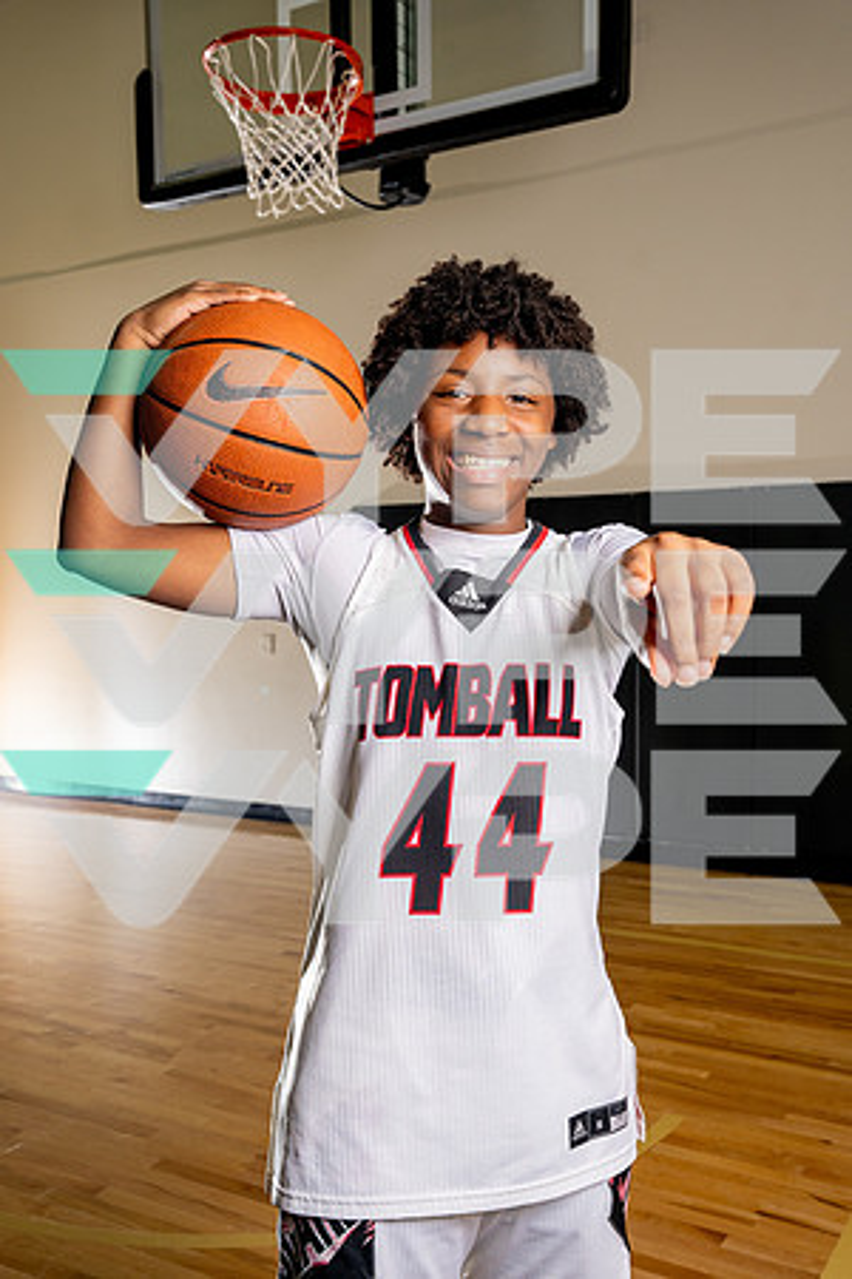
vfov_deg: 55.0
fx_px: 1228
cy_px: 640
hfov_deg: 38.3
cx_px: 426
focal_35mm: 35
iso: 640
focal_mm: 34.6
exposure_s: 1/200
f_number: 7.1
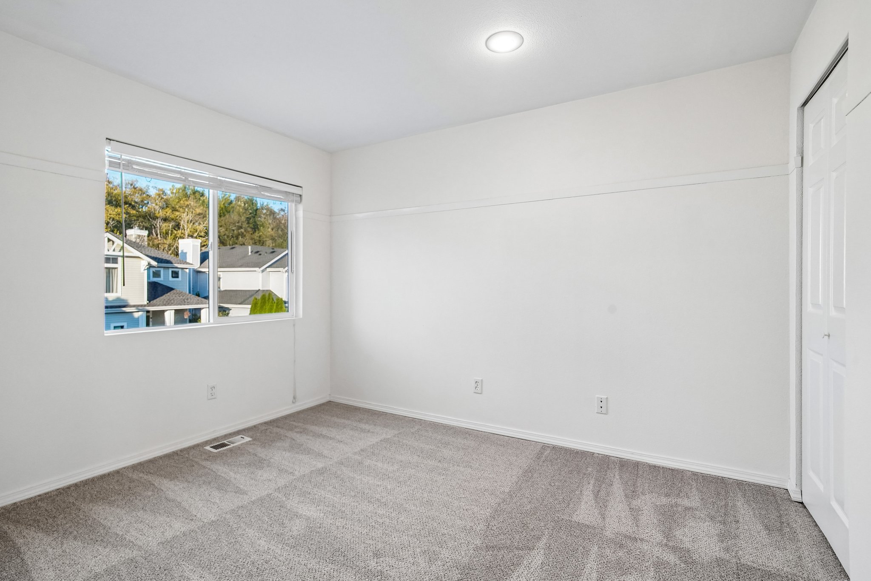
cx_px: 436
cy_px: 290
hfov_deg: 96.7
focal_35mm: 16
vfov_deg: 73.7
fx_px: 387
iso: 1600
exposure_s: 1/60
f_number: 8
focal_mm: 16
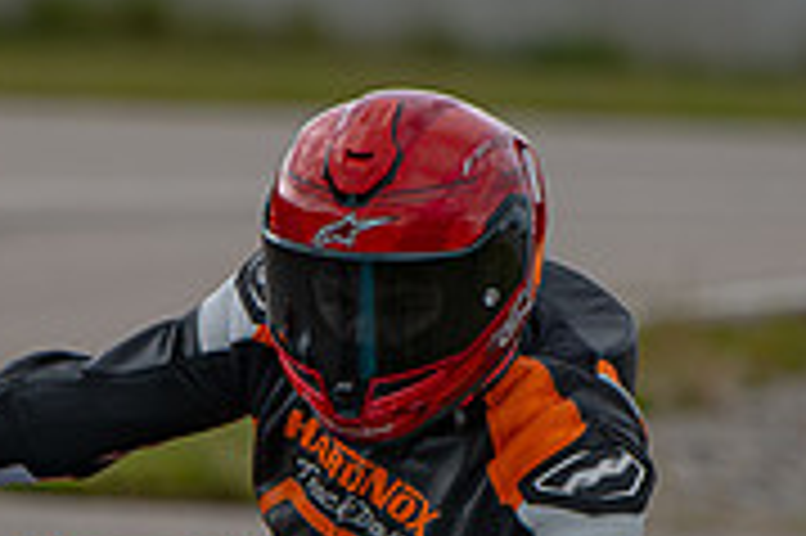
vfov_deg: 1.6
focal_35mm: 855
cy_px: 718
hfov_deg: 2.4
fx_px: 19125
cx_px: 213
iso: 100
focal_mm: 200
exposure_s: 1/1600
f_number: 2.8
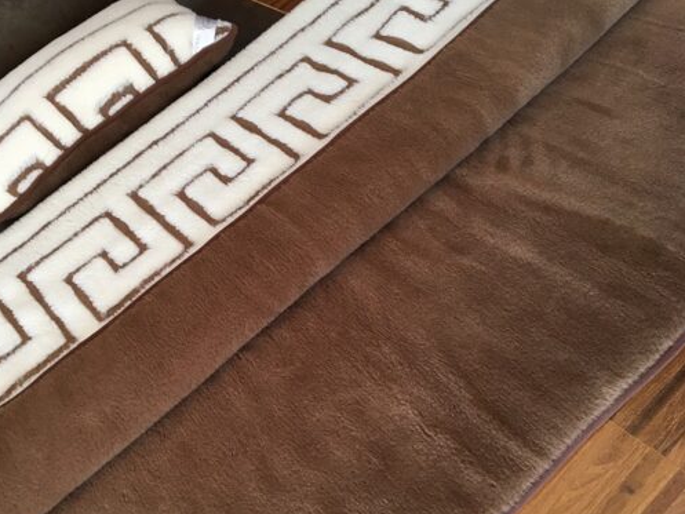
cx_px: 274
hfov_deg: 52.3
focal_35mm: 35
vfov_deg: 40.7
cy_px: 263
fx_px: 693
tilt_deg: -46.4
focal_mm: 4.15
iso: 40
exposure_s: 1/33
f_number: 2.2
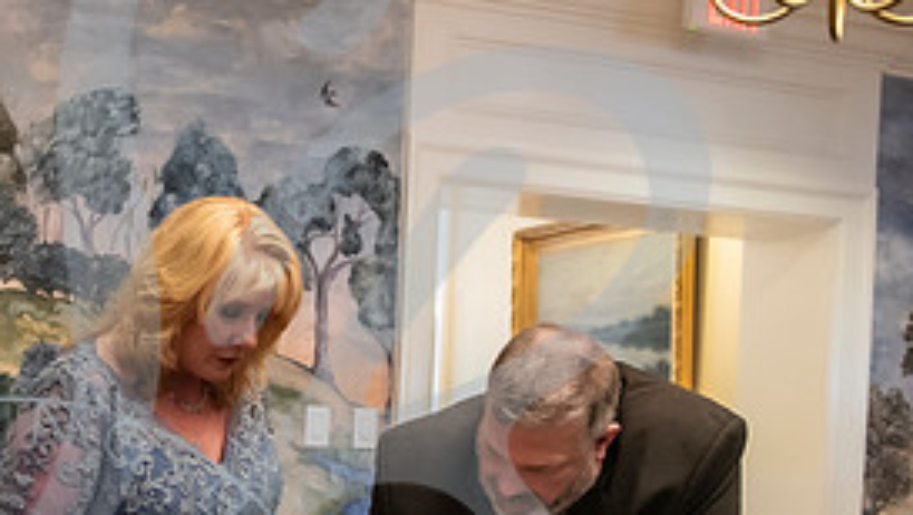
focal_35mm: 60
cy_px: 460
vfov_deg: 19.7
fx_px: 1454
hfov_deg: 33.8
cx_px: 181
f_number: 2.8
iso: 2500
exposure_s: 1/125
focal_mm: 27
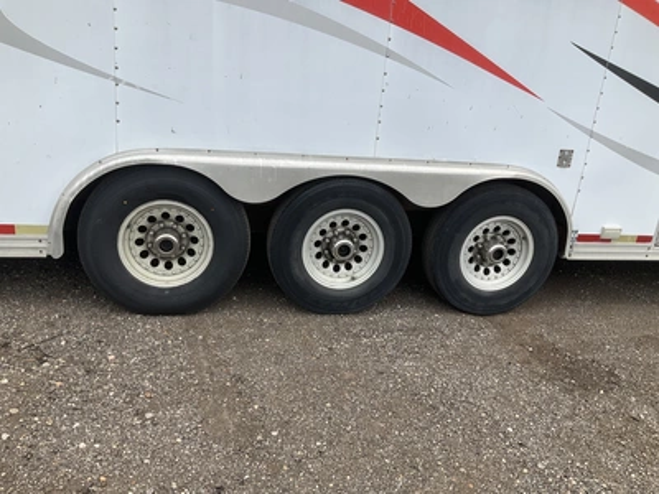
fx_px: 552
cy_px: 247
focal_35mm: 29
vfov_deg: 48.2
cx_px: 330
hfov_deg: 61.7
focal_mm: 3
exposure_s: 1/749
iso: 25
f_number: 1.8
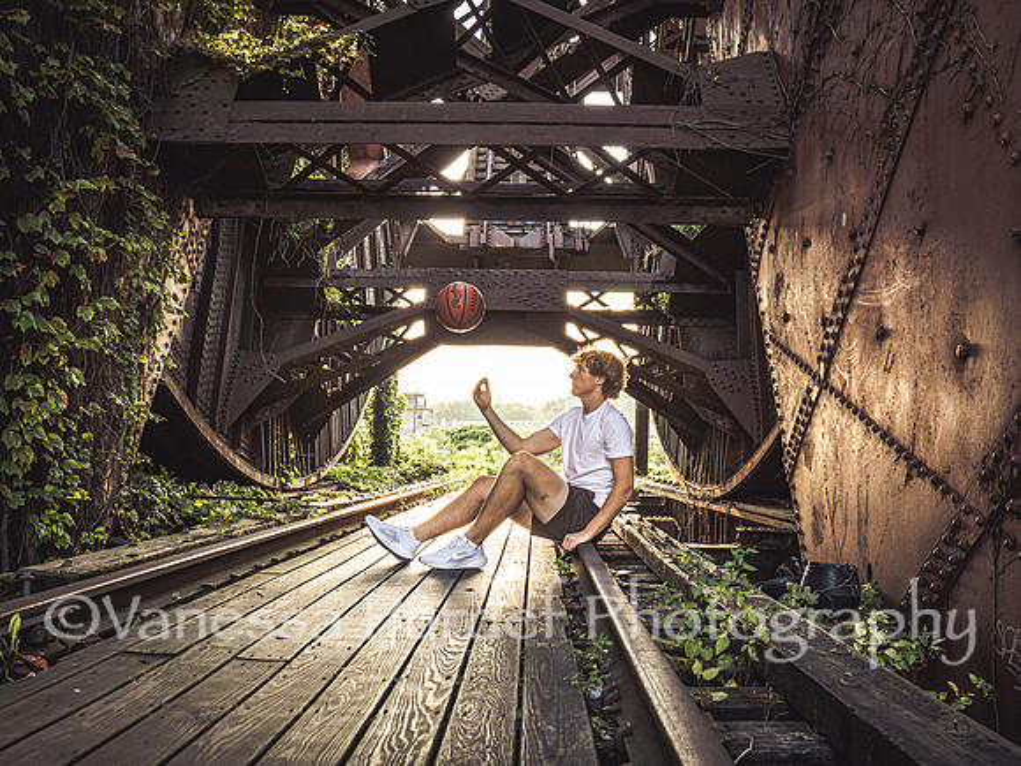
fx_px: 1036
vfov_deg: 40.6
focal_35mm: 35
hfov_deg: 52.5
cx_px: 503
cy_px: 383
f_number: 3.5
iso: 160
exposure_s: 1/80
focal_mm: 17
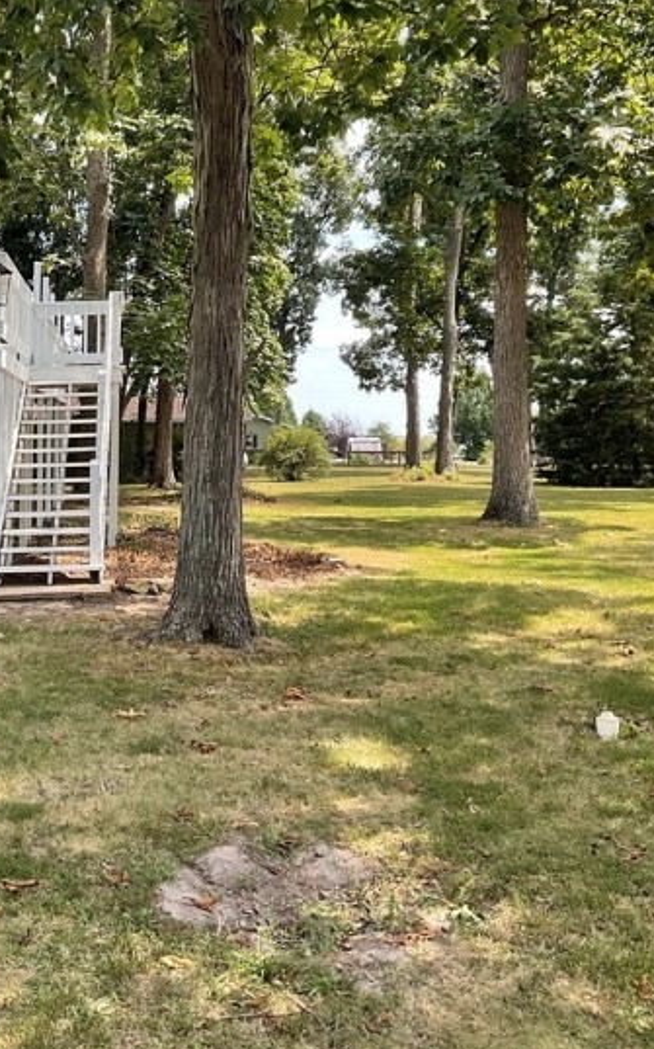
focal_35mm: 44
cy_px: 326
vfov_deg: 44.4
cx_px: 162
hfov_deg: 28.7
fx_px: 1256
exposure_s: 1/243
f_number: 1.8
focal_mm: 3
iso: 16
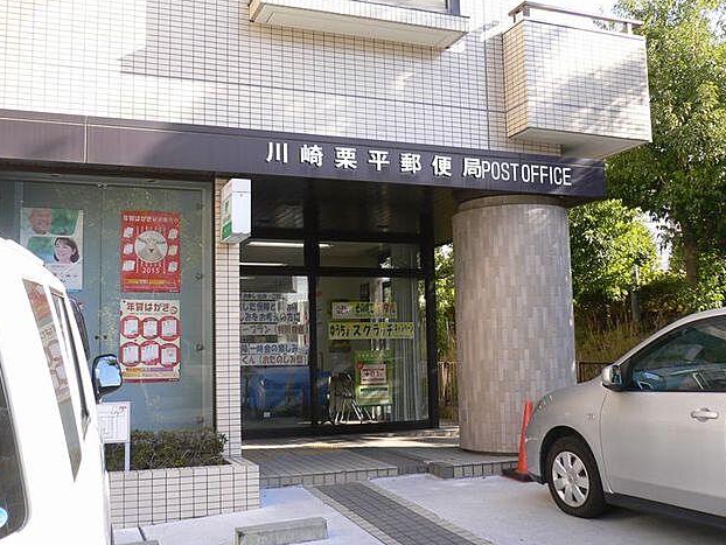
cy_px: 274
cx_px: 359
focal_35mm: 36
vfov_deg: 39.7
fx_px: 755
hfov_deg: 51.3
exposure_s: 1/200
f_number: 2.8
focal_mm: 5.8
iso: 80
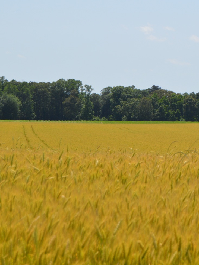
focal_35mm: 146
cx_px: 214
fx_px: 1119
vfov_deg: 13.5
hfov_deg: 10.1
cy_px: 114
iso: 100
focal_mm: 55
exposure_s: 1/320
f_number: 9
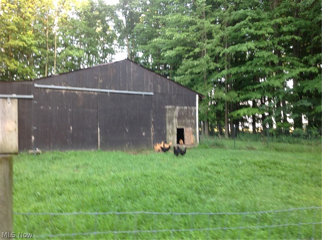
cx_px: 161
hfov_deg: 52.7
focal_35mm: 35
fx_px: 325
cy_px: 120
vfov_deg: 40.6
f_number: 2.4
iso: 50
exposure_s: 1/40
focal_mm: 4.28
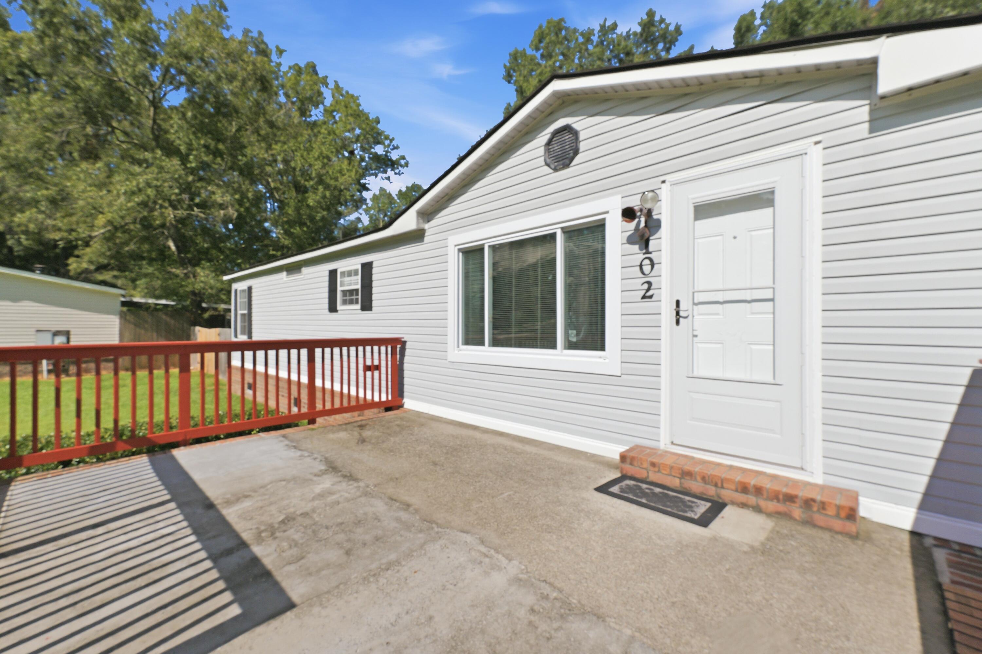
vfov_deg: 81.2
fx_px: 382
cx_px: 491
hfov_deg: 104.3
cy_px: 327
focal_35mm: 14
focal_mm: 14
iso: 800
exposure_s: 1/3200
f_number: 8
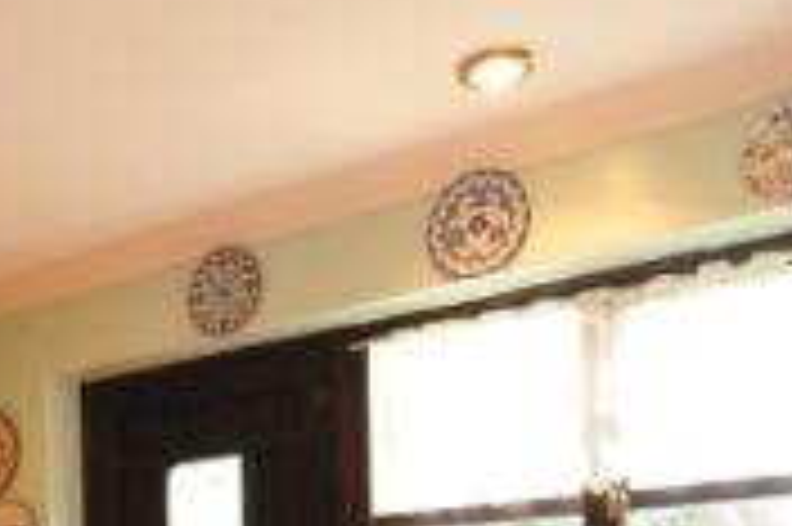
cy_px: 692
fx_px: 1231
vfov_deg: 21.7
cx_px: 54
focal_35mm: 56
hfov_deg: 33.5
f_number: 7.1
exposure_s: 1/4
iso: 200
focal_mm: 10
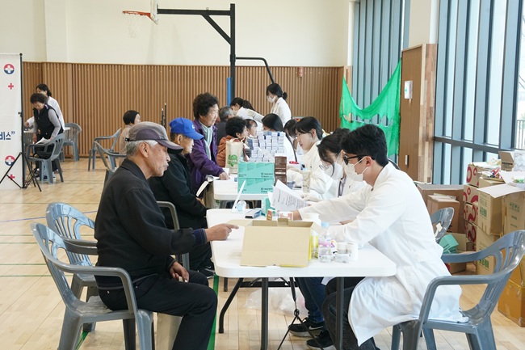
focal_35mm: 59
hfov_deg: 33.9
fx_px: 860
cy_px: 175
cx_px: 262
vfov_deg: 23.0
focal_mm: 59
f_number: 9
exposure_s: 1/125
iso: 3200
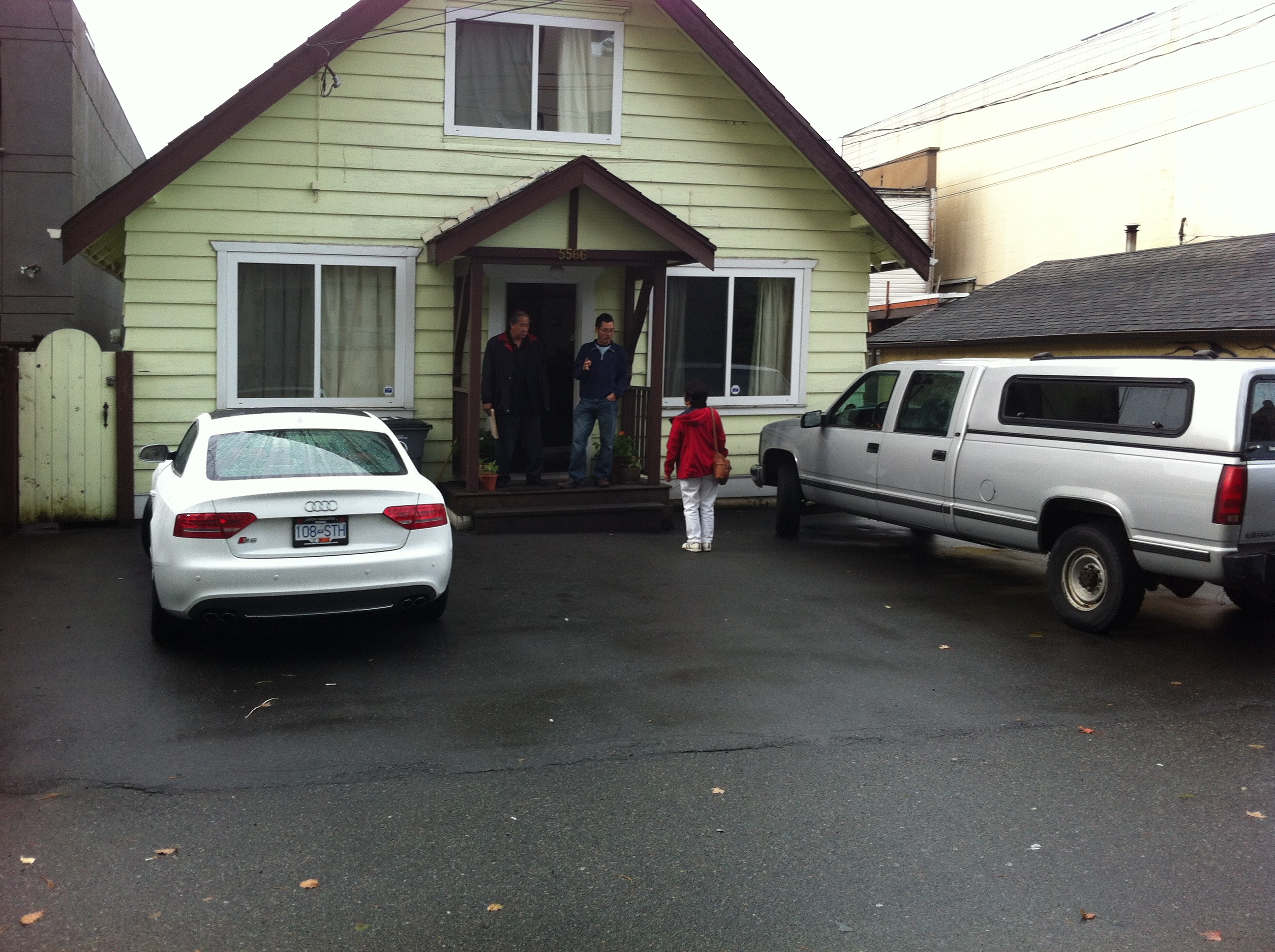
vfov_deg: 40.6
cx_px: 638
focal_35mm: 35
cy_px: 476
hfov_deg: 52.7
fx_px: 1287
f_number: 2.8
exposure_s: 1/308
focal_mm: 3.85
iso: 80
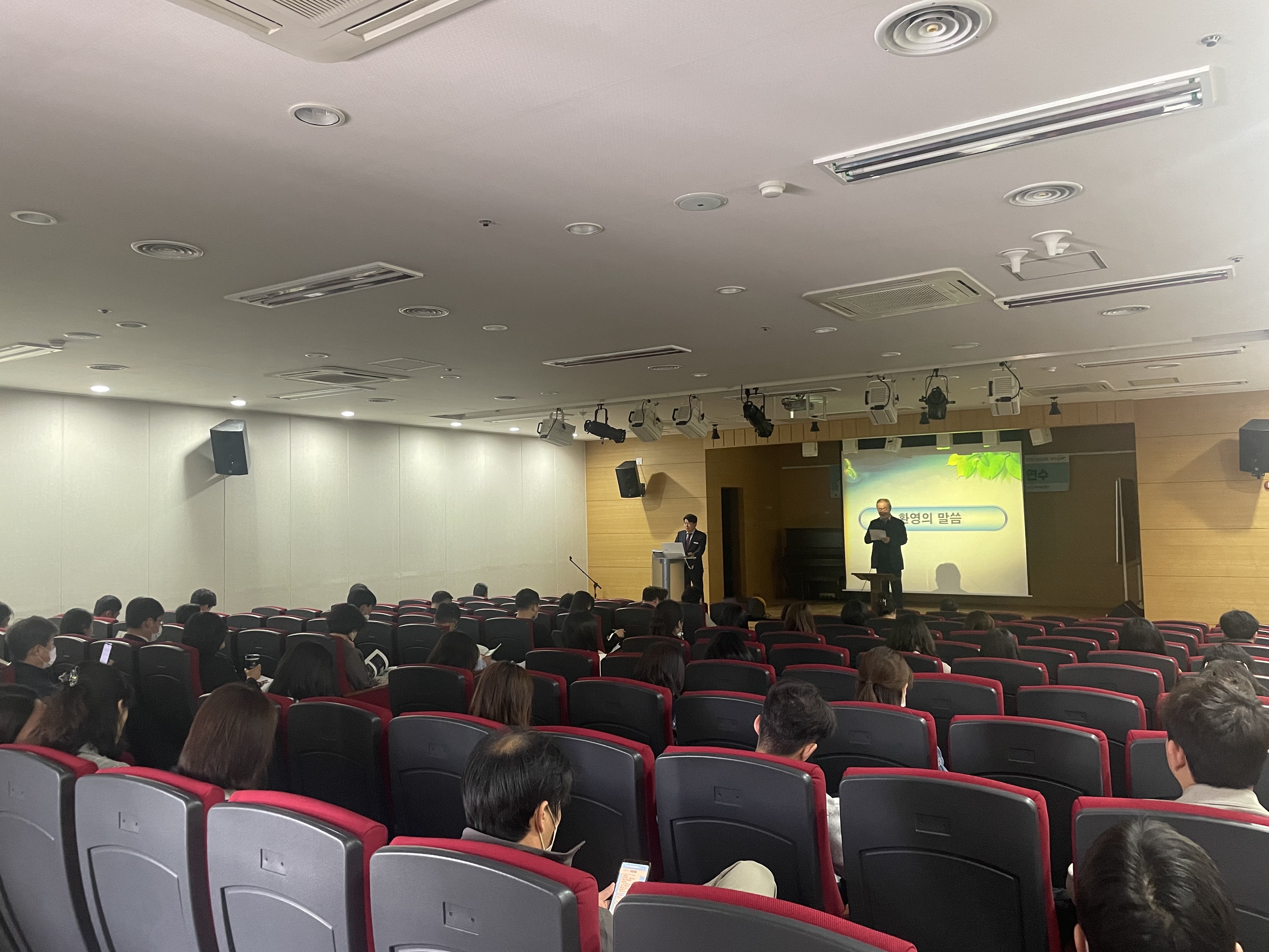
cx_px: 634
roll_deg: +1.3
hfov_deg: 67.3
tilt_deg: +2.6
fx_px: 953
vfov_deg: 53.1
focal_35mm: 26
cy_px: 476
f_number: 1.6
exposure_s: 1/60
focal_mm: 4.2
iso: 400
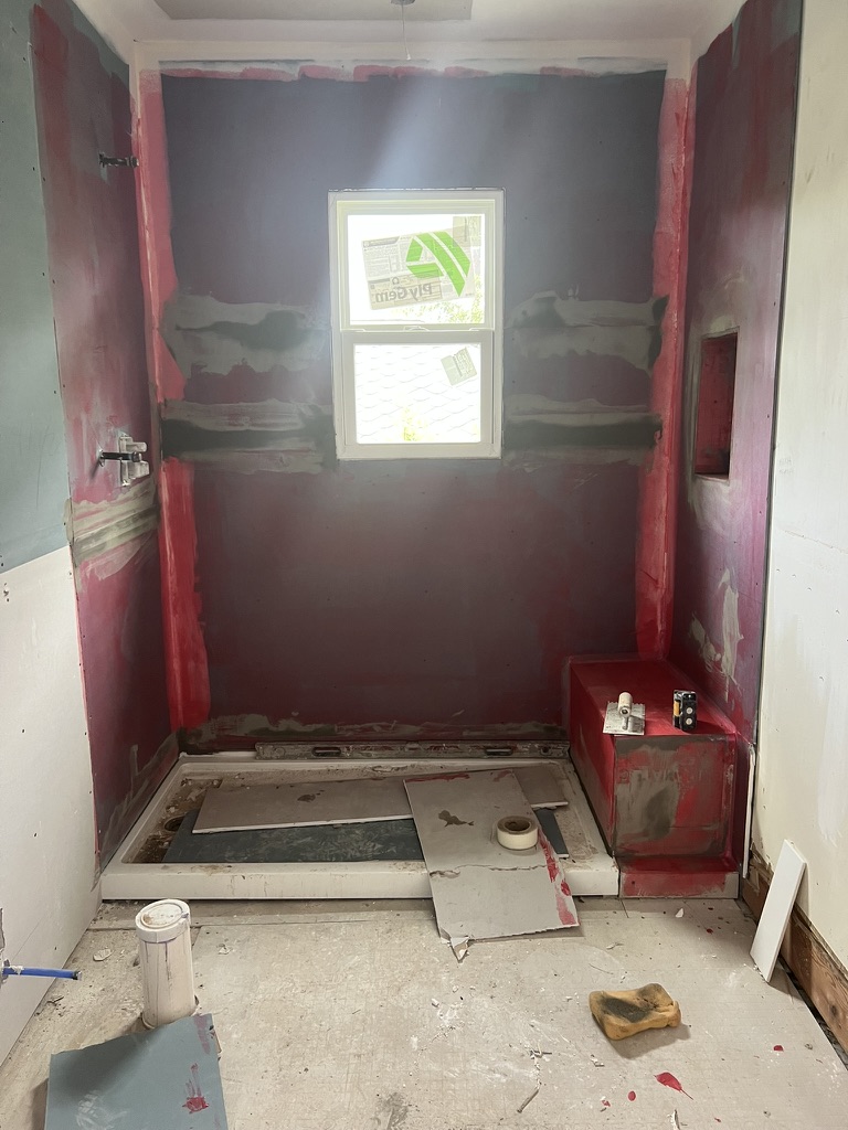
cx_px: 424
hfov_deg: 53.1
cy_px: 565
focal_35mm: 26
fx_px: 849
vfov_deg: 67.3
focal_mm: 5.7
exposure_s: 1/63
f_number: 1.5
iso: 125
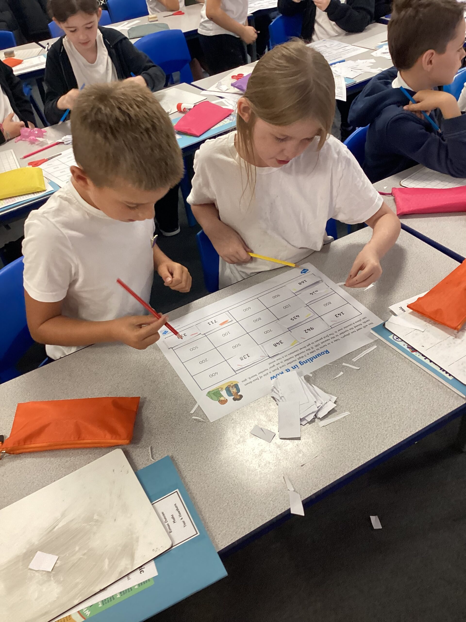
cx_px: 233
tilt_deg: -40.9
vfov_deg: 58.4
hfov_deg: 45.4
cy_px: 311
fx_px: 556
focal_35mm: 31
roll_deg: +9.4
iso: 200
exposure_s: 1/60
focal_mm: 3.3
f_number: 2.4
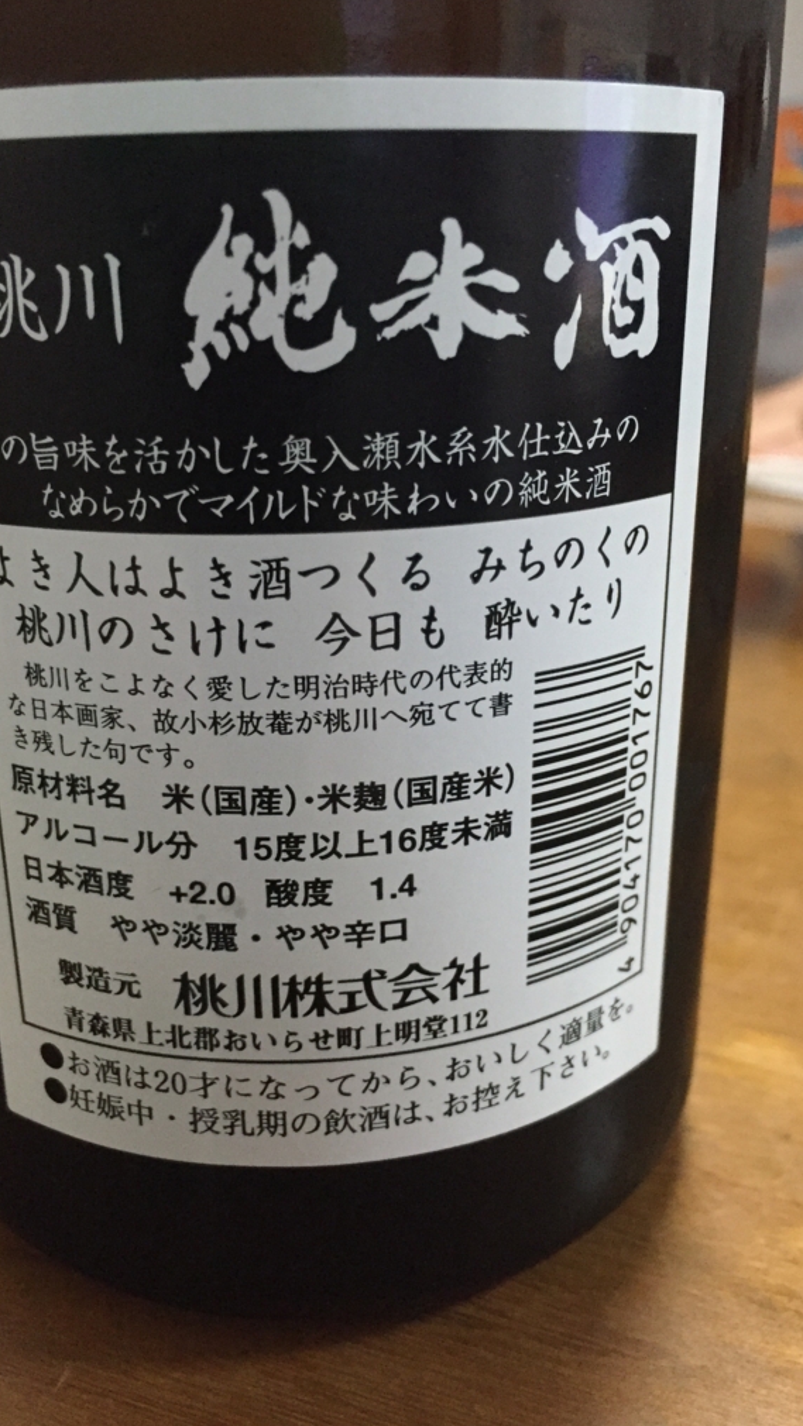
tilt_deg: -19.7
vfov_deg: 61.0
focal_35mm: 32
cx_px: 371
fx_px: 1211
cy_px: 707
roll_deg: +1.4
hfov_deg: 36.7
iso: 200
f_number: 2.2
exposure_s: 1/30
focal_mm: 4.15
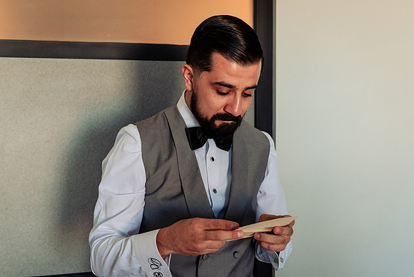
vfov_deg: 24.4
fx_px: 638
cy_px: 123
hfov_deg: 35.9
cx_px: 215
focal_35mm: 55
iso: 800
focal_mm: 48
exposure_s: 1/100
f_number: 4.5
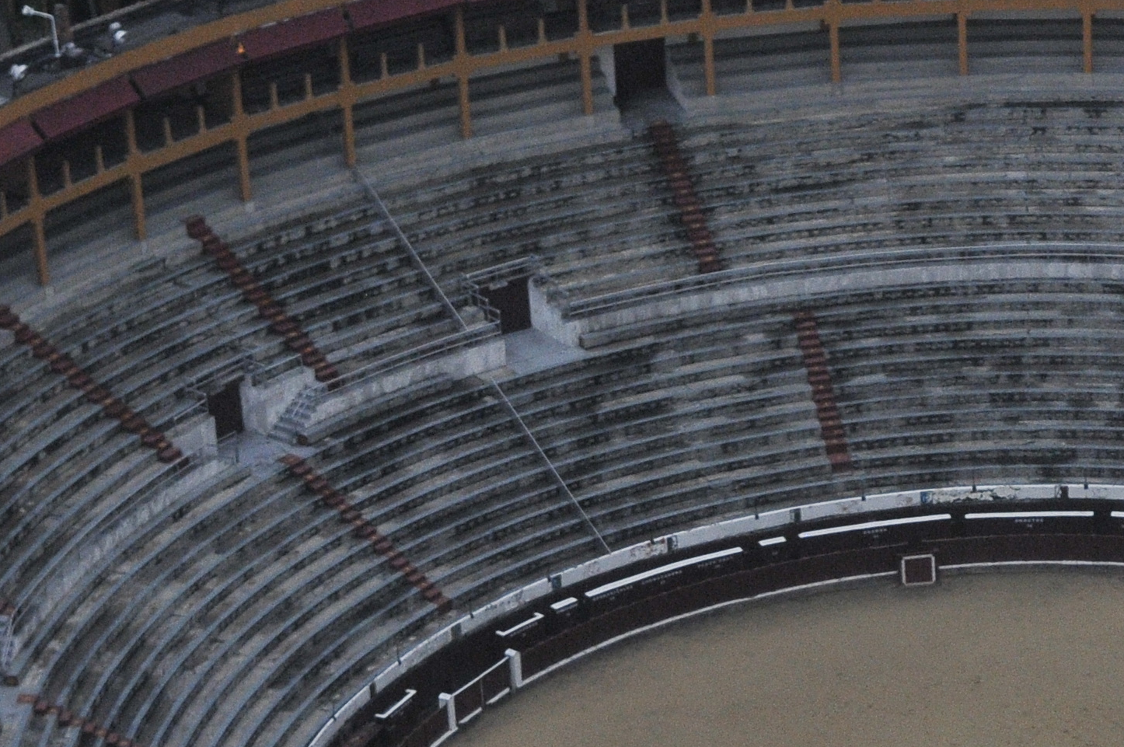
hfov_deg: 12.1
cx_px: 1069
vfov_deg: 8.1
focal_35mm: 169
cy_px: 724
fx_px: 5271
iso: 1000
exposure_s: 1/125
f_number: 2.8
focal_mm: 38
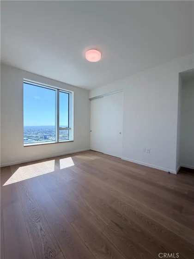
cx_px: 97
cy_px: 130
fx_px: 105
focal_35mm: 14
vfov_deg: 102.1
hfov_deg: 85.7
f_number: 2.2
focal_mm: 2.22
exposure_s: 1/319
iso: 50
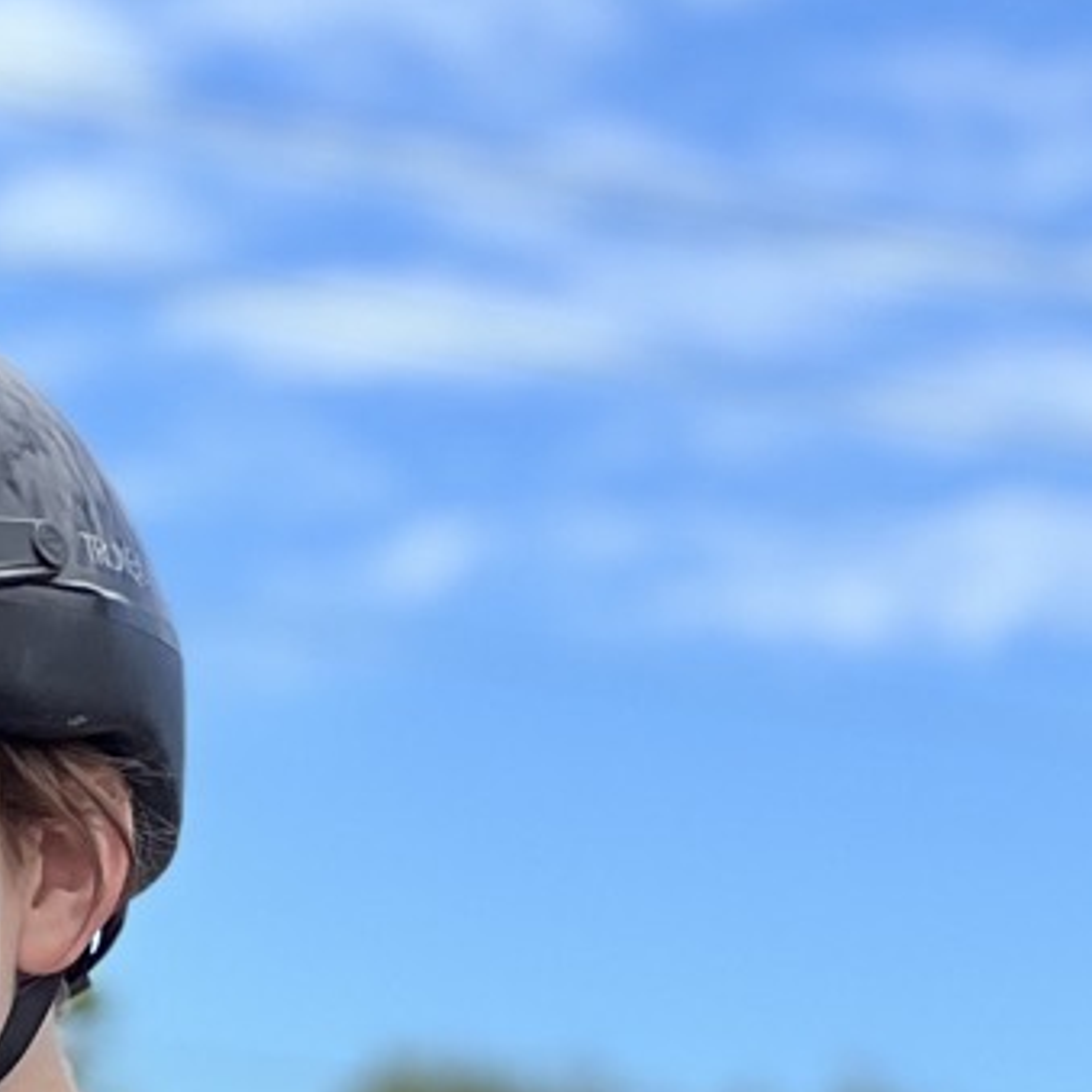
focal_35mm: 321
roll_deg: -0.6
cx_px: -773
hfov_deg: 5.4
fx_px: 11457
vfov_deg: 5.3
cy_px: 2364
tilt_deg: +1.2
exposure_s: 1/313
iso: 32
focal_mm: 9
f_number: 2.8
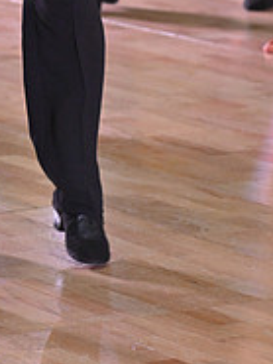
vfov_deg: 5.9
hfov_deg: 4.5
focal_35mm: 331
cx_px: -70
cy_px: -102
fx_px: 3477
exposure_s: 1/320
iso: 2500
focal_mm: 110
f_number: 5
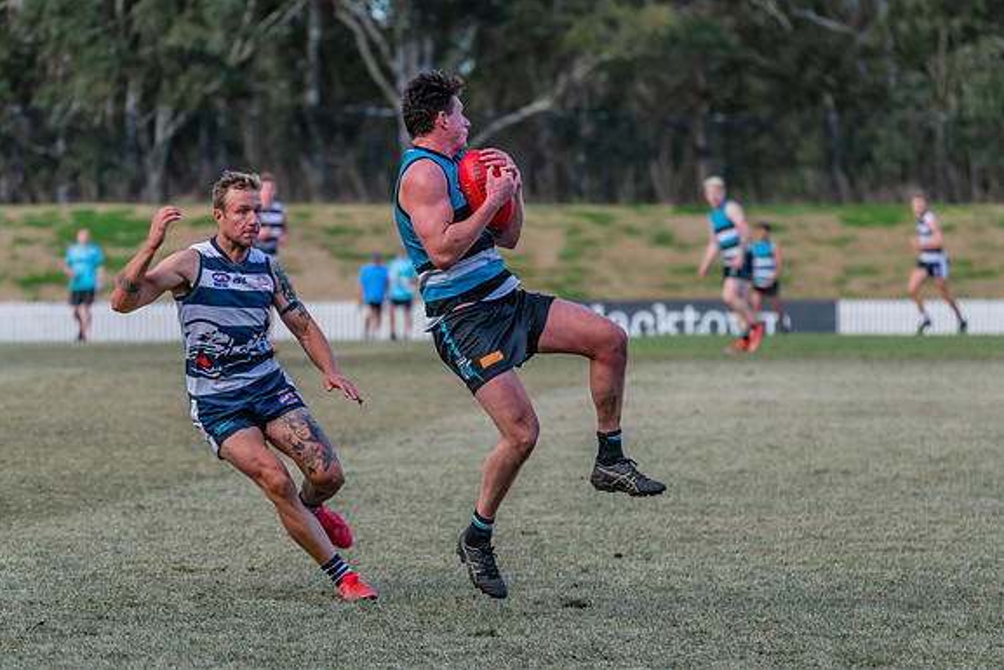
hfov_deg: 8.6
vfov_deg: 5.8
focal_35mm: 238
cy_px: 351
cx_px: 532
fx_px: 6639
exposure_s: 1/2000
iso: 1600
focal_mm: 220
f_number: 5.3
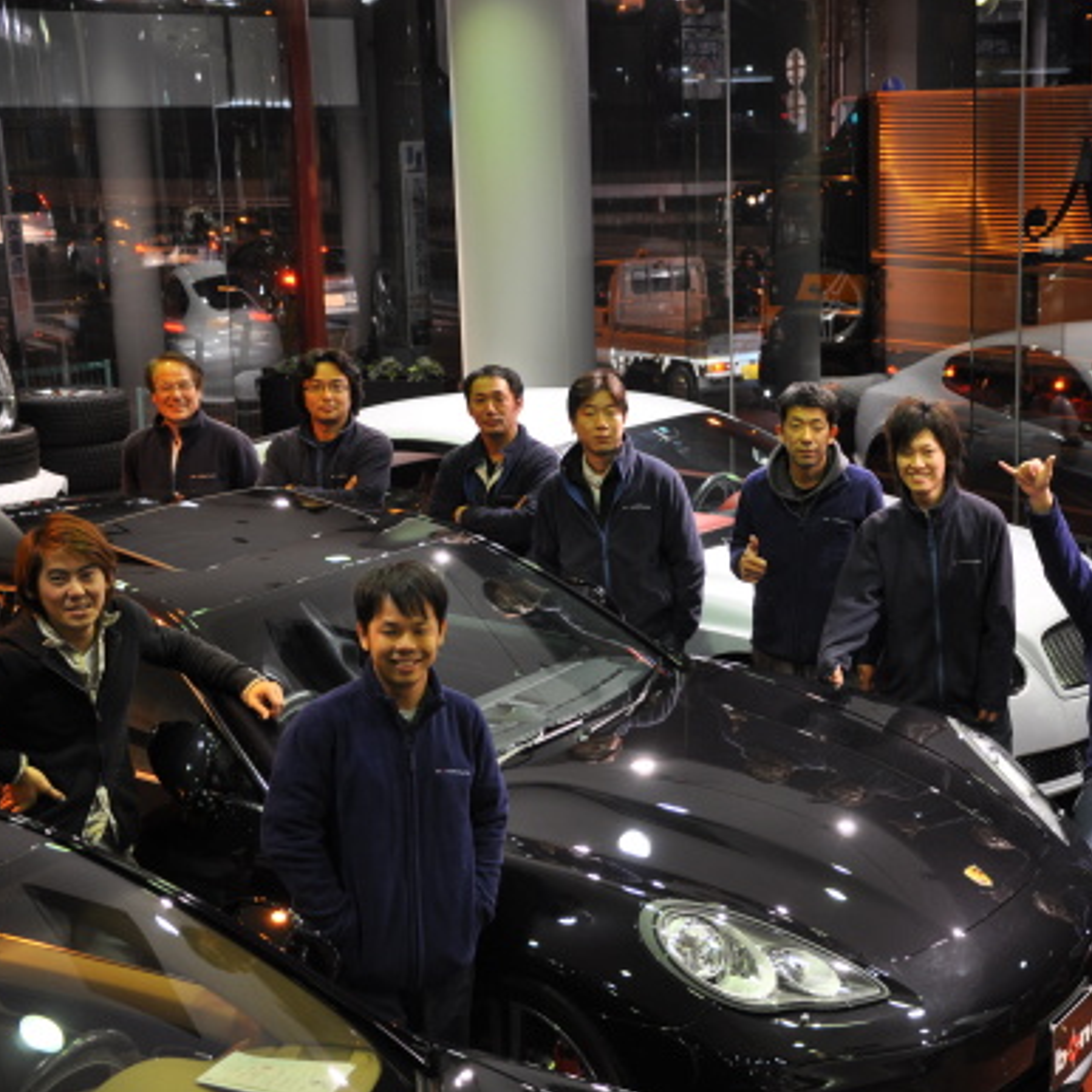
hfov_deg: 29.4
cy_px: 547
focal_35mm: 58
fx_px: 2070
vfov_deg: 29.6
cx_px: 699
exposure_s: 1/25
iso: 400
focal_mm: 30
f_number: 5
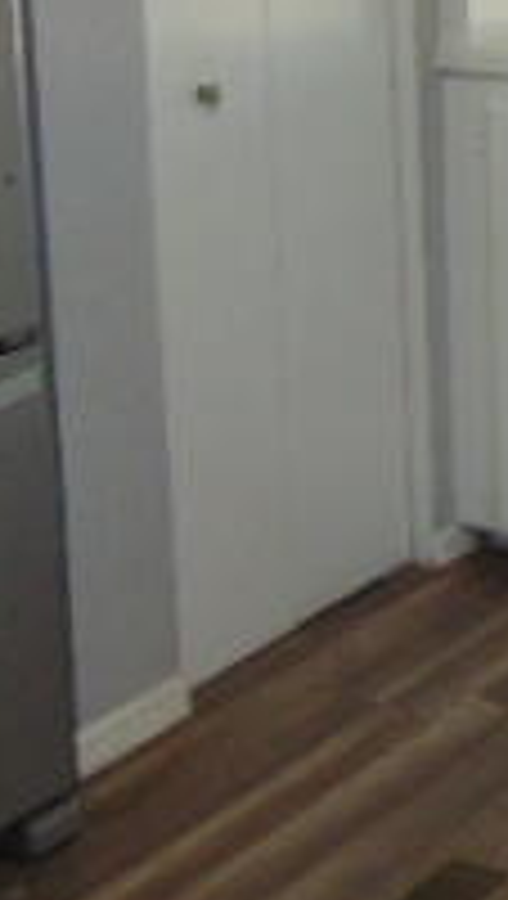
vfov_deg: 23.5
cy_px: 18
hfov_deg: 13.5
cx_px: 629
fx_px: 2076
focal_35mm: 87
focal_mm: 4.5
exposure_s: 1/30
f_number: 3
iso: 100
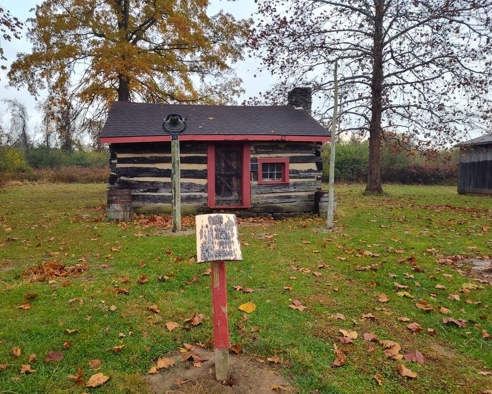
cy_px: 205
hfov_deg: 67.9
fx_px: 364
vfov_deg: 56.8
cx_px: 222
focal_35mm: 25
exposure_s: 1/280
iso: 100
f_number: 1.8
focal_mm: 5.56
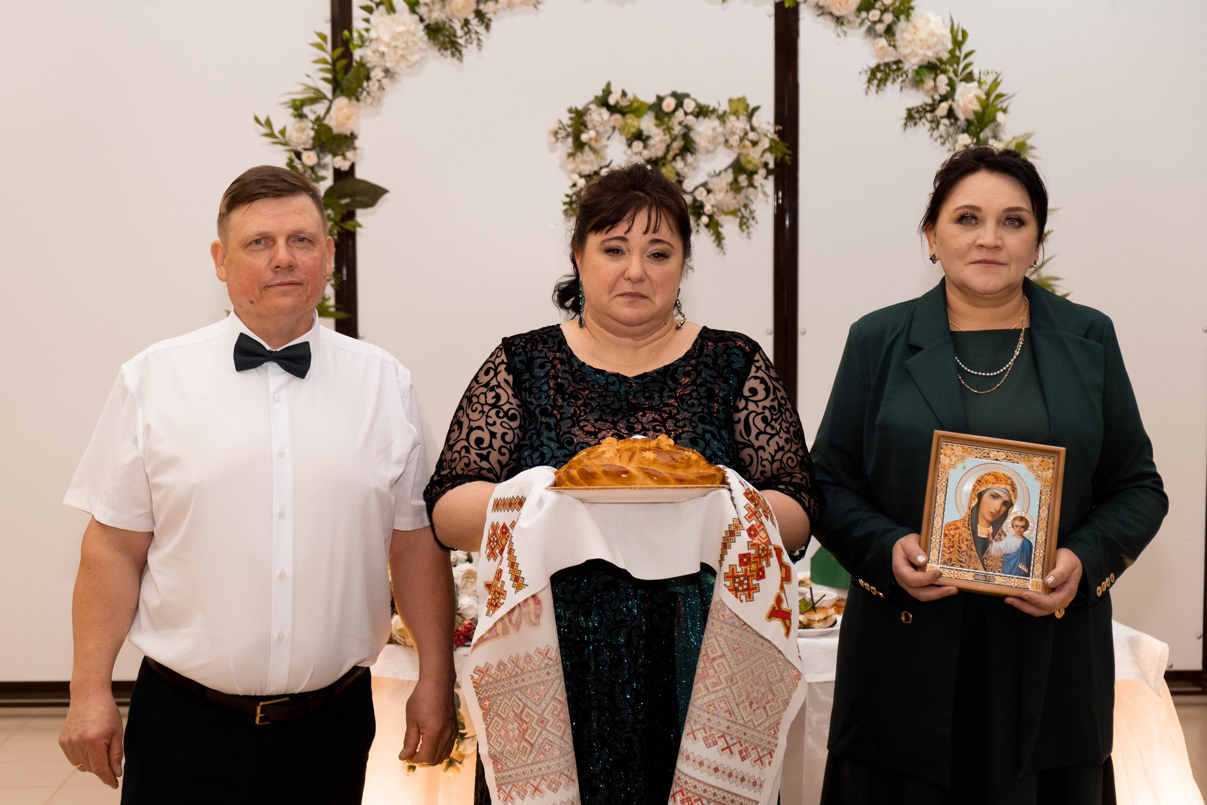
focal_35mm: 60
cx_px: 563
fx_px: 2005
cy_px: 430
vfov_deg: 22.7
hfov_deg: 33.5
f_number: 3.6
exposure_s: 1/180
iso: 640
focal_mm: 37.4
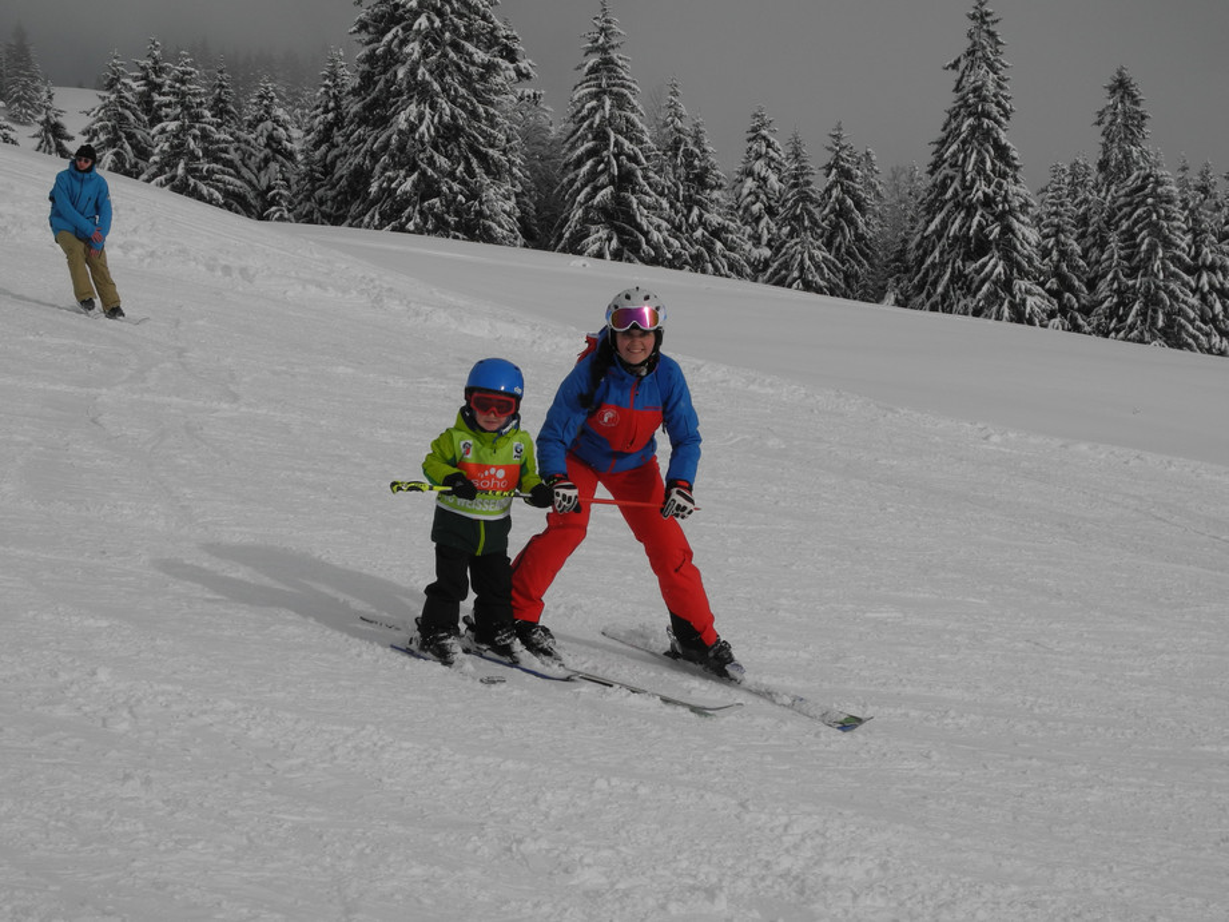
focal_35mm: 76
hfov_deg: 25.7
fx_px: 2698
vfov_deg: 19.4
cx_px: 614
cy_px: 461
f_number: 6.3
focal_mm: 16.3
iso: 100
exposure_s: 1/1600
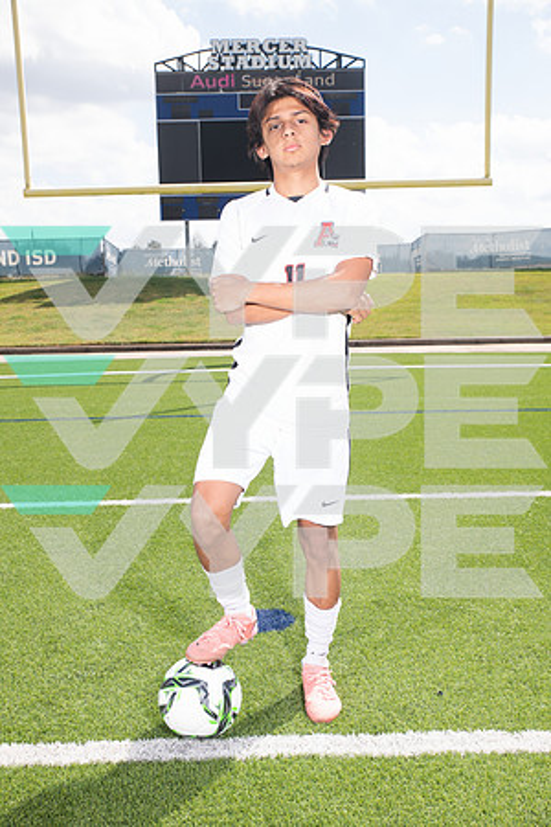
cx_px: 276
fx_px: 872
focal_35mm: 38
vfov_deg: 50.7
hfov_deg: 35.1
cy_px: 414
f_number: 7.1
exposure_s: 1/320
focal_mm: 38
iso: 125
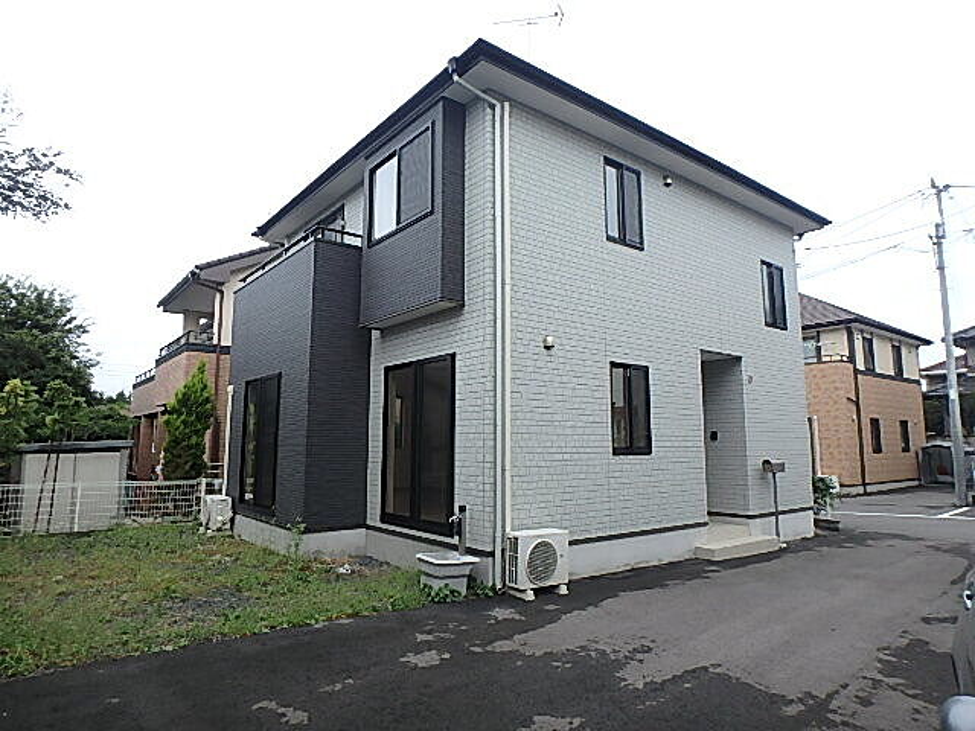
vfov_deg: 63.4
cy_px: 366
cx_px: 488
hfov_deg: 79.0
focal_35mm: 21
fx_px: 591
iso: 125
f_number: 3.5
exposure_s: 1/640
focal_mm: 3.7
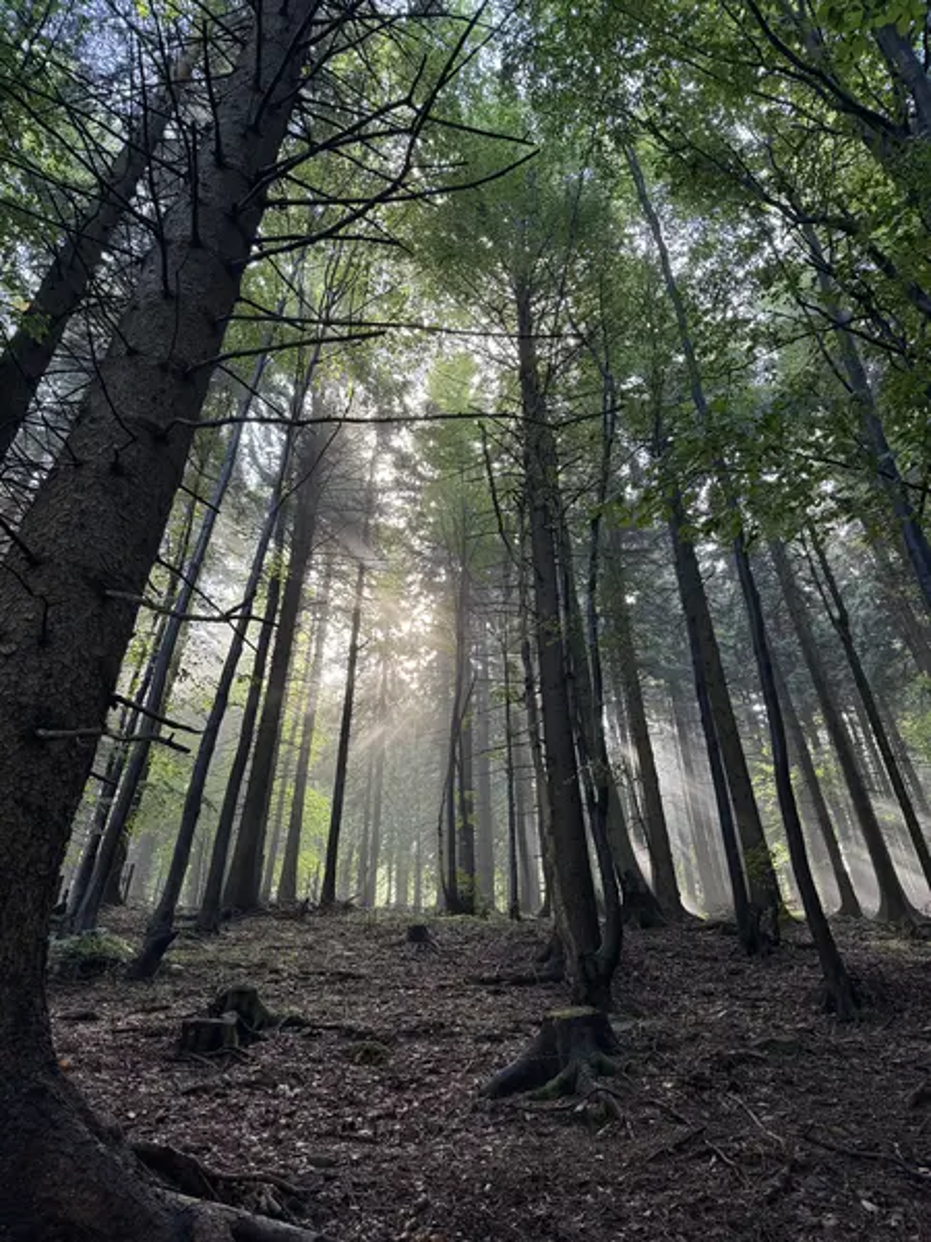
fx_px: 861
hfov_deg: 56.8
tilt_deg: +40.6
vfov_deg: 71.6
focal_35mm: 24
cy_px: 621
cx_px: 466
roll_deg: -0.5
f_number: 1.78
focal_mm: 6.76
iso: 200
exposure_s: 1/119
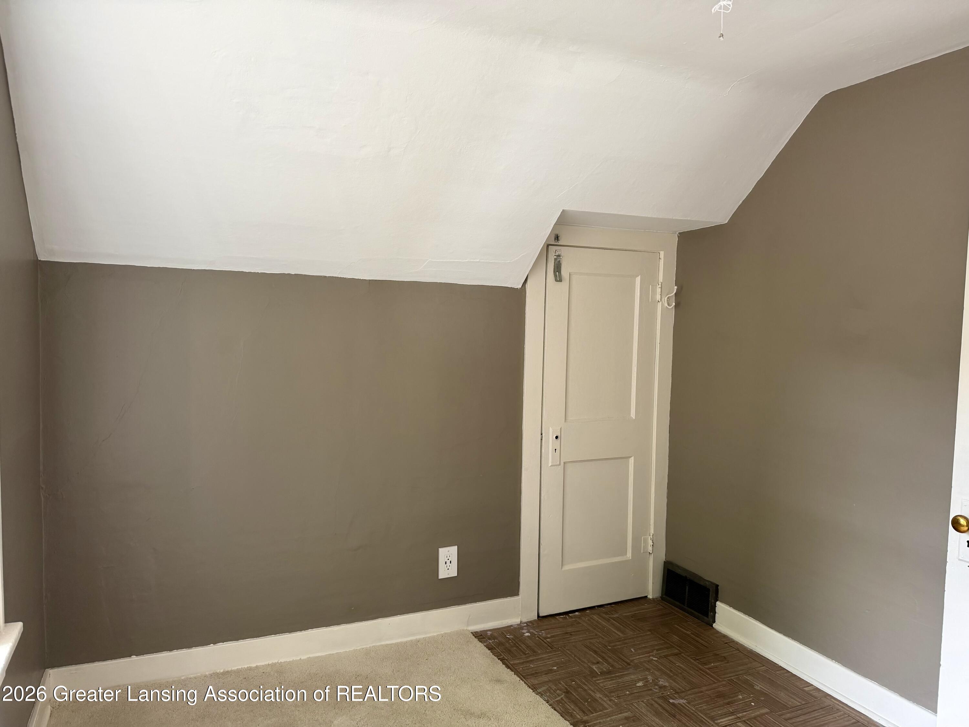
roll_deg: +0.0
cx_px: 484
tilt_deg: -3.2
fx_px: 672
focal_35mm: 24
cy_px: 364
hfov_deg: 71.6
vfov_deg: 56.8
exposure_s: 1/121
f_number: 1.78
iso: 200
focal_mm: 6.76
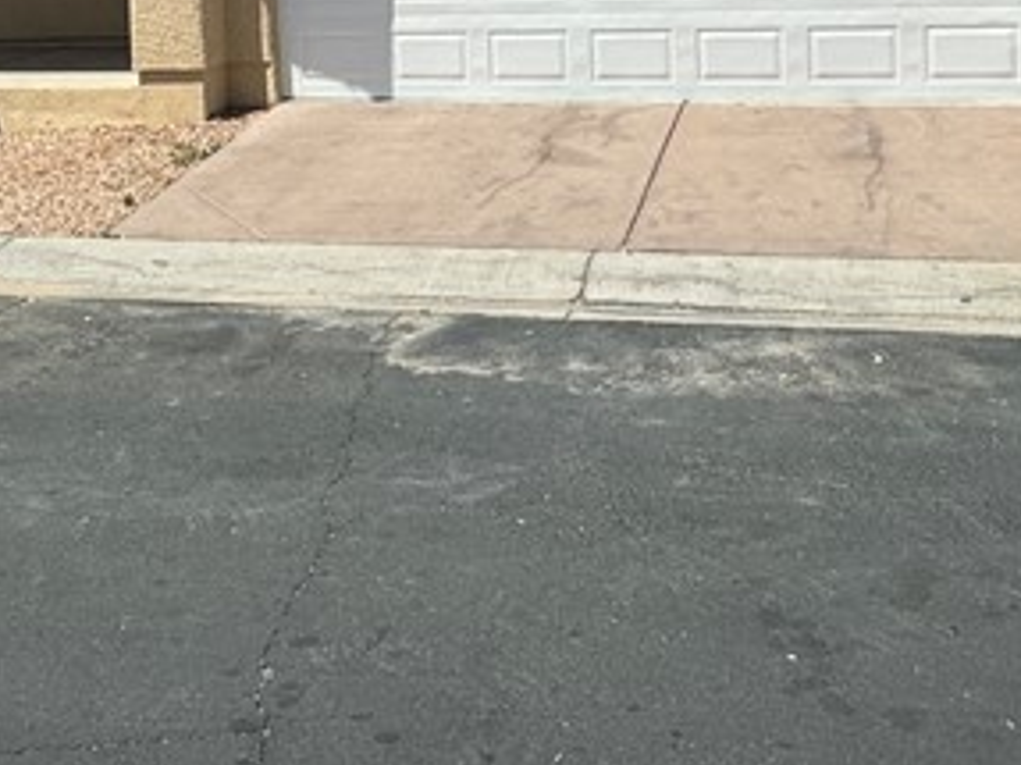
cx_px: 381
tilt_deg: -2.4
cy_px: -57
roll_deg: +3.0
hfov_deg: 38.0
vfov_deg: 26.9
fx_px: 1474
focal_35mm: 50
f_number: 2.2
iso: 50
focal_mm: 2.22
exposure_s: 1/3390
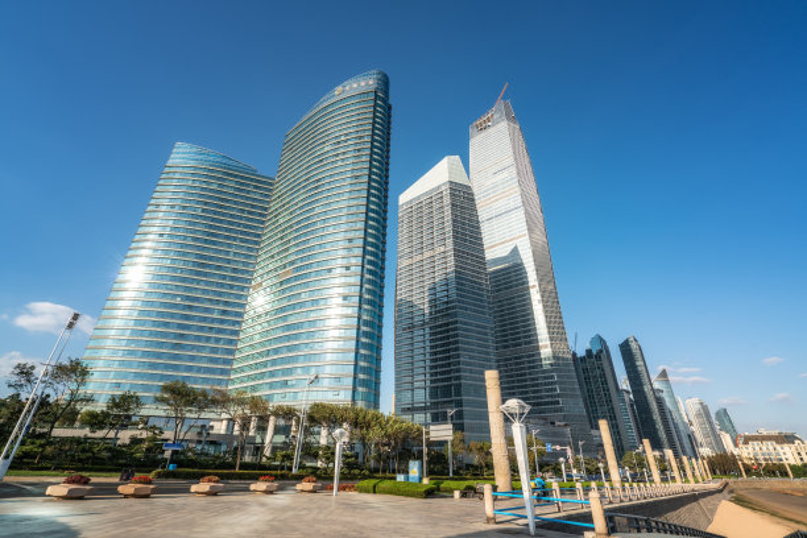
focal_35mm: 16
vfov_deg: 73.7
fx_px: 359
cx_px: 404
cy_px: 269
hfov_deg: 96.7
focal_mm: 16
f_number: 11
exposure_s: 1/160
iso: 100
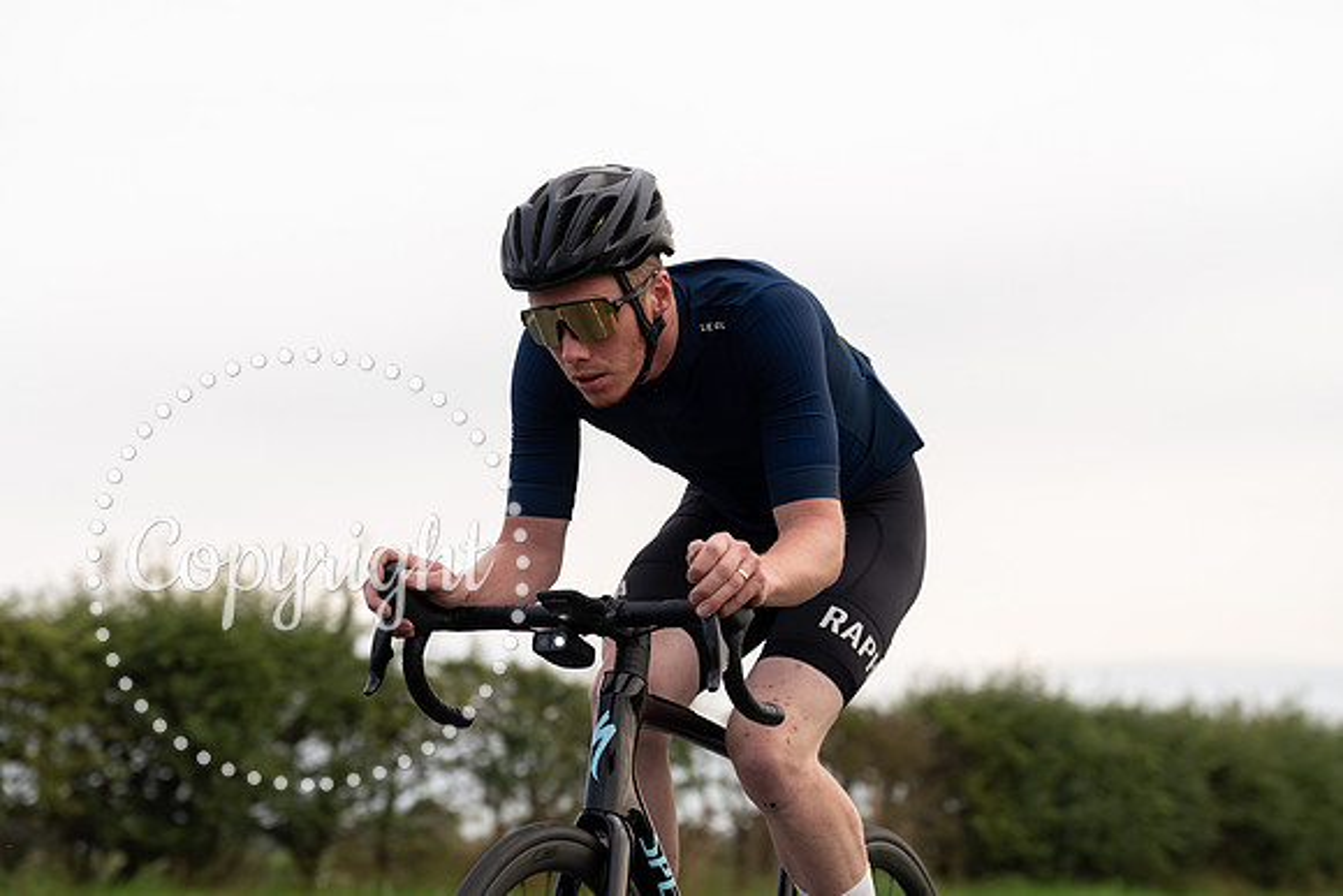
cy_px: 448
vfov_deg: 13.8
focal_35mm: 99
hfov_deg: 20.6
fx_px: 3694
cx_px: 672
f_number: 4.5
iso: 200
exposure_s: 1/800
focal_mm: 99
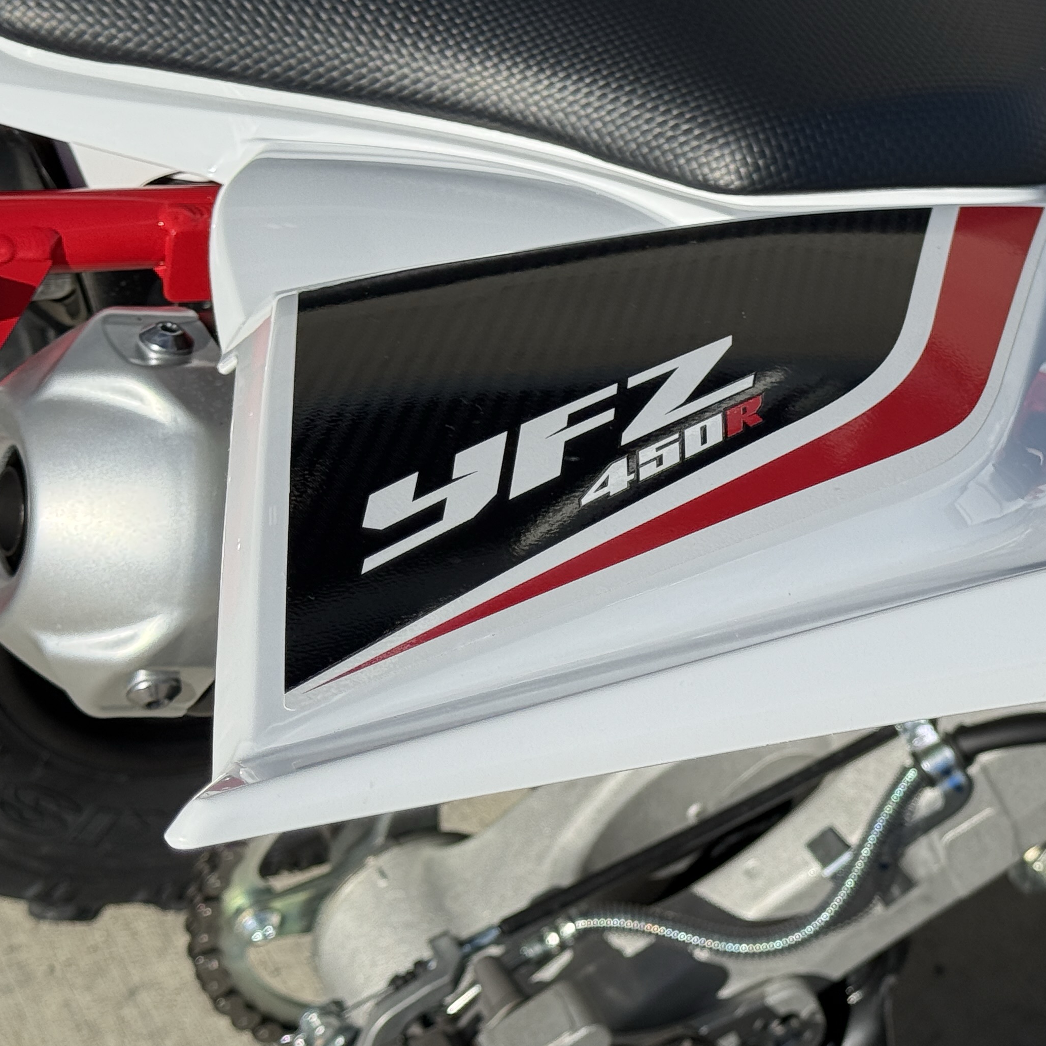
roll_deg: +4.3
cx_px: 808
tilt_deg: -34.8
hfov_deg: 20.7
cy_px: 448
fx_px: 2838
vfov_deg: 20.9
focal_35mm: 83
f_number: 1.78
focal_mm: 6.76
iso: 64
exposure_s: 1/7874
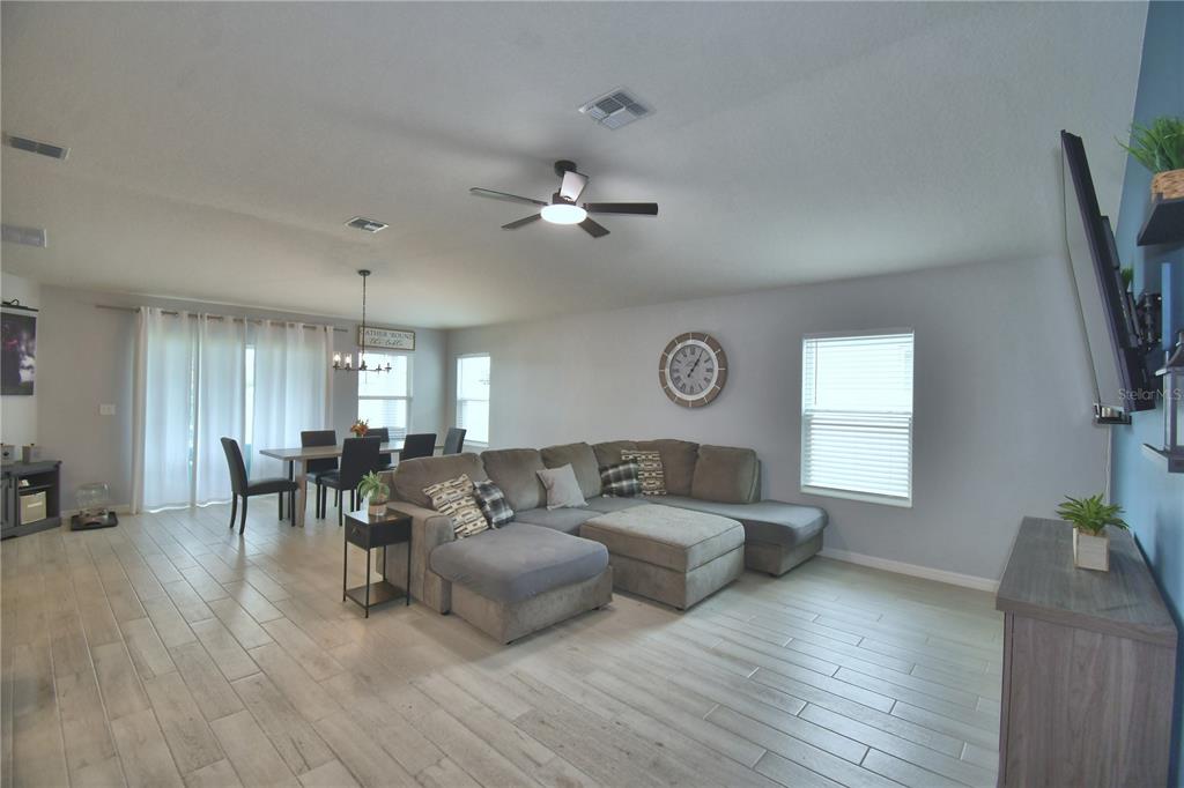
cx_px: 592
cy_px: 394
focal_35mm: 15
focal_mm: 10
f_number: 4.5
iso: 180
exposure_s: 1/60
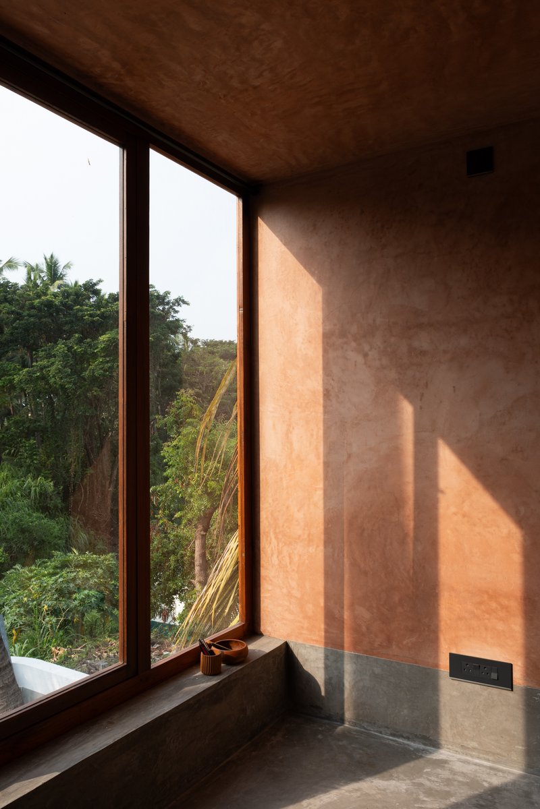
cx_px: 270
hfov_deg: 47.9
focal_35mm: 27
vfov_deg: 67.4
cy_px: 404
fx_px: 607
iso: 100
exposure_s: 1/60
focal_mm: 18
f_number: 11
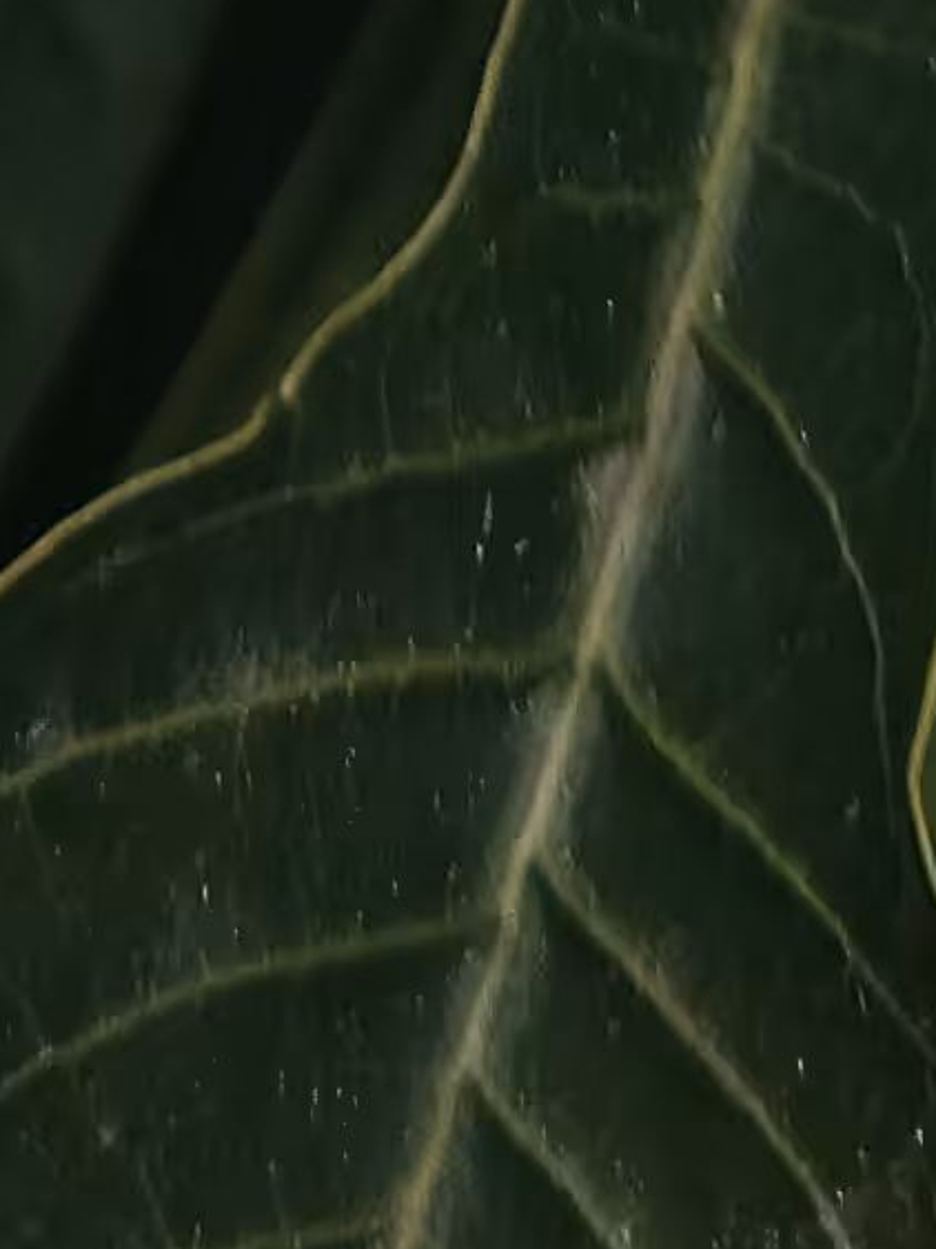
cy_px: -2321
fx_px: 6925
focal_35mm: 192
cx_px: -98
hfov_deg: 7.7
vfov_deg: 8.7
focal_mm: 4.71
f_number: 1.79
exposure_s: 1/320
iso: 99
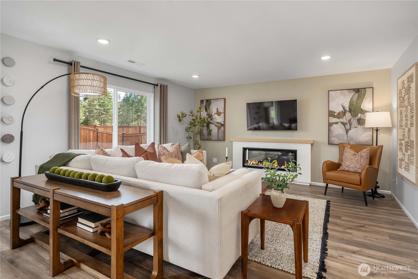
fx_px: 209
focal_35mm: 18
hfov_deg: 90.0
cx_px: 209
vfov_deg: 67.4
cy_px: 140
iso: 1000
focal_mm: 18
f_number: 6.3
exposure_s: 1/13
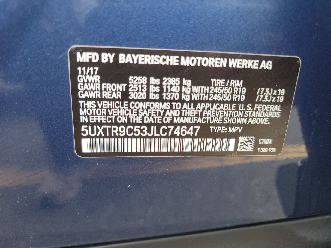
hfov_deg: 71.6
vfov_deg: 56.8
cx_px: 166
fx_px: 229
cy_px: 124
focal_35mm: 24
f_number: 1.8
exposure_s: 1/59
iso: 190
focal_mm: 6.7
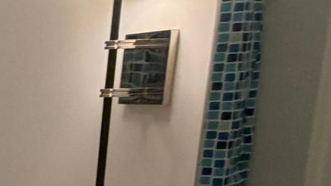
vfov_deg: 15.9
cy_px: 198
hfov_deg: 16.8
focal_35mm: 74
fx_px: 649
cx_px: -399
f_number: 2.2
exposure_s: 1/60
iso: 200
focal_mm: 2.22
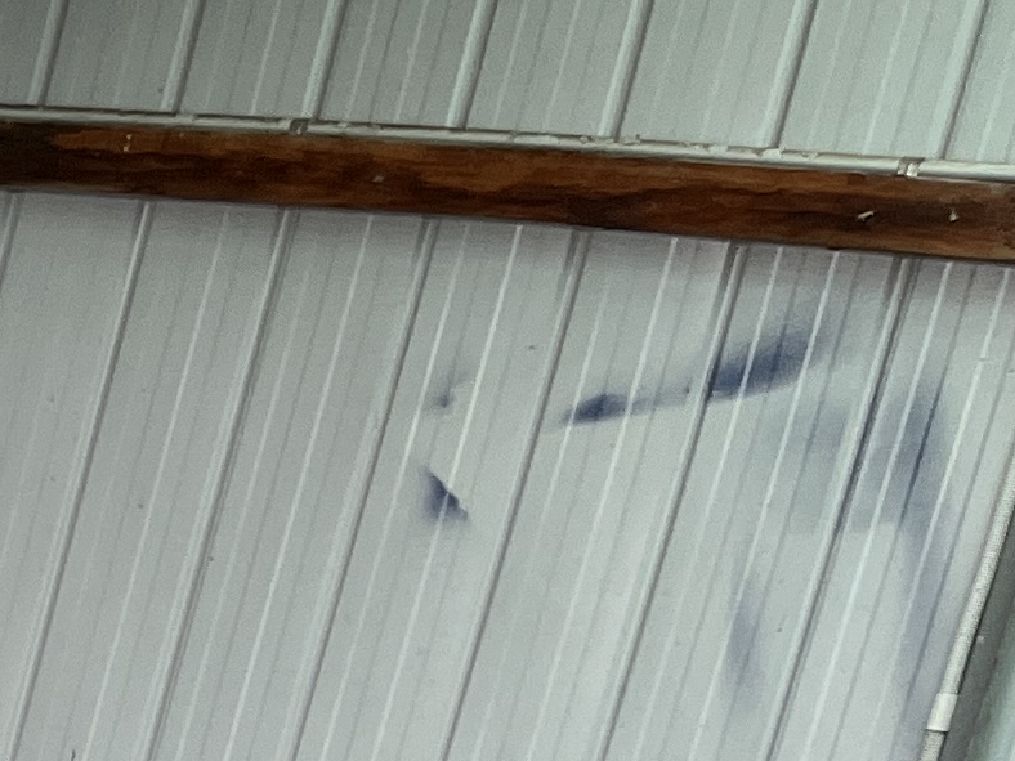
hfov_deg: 11.9
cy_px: 1778
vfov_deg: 9.9
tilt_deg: -20.0
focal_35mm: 133
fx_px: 3900
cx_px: -1467
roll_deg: -7.1
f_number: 1.6
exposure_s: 1/121
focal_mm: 5.1
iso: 125
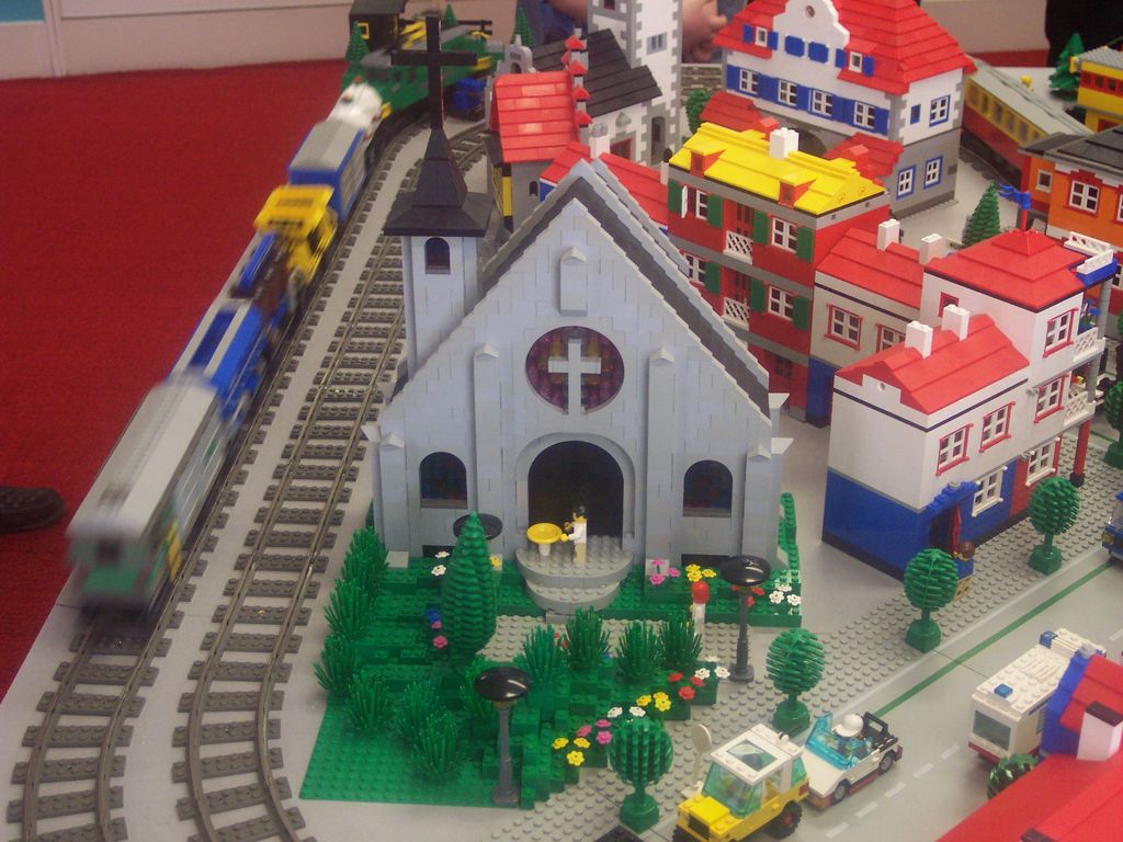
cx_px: 562
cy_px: 421
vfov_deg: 28.6
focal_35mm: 51
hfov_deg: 37.5
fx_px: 1655
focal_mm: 10.7
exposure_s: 1/30
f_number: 3.4
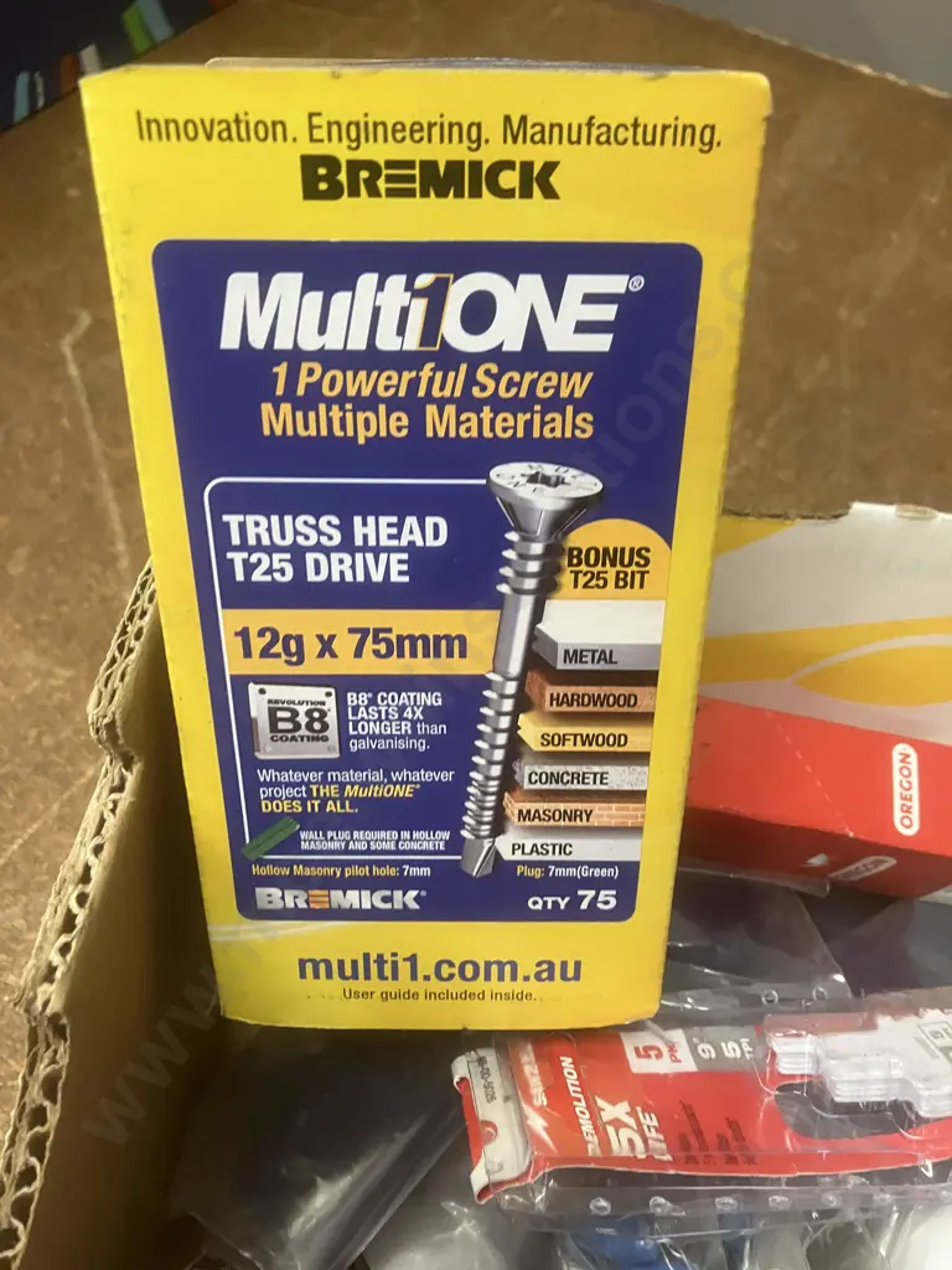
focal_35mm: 28
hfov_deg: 49.7
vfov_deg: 63.4
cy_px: 635
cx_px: 476
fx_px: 1027
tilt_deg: -51.0
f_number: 1.8
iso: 200
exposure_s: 1/50
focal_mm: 3.99
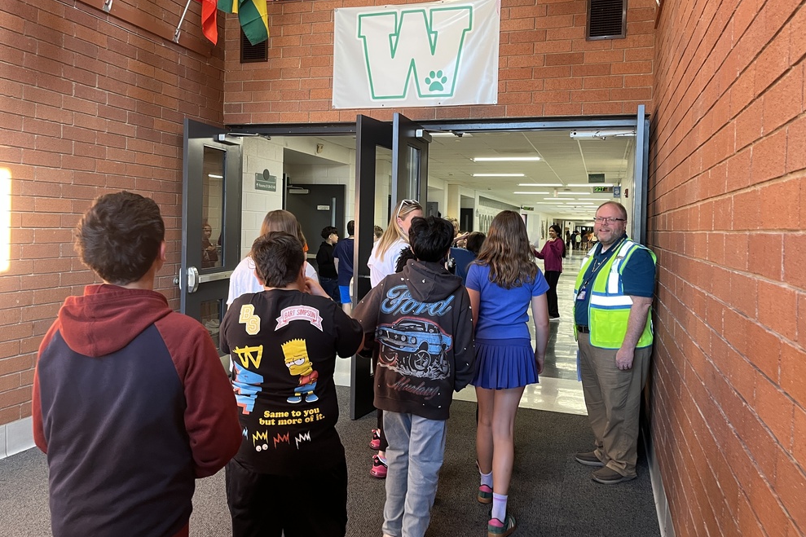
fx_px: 627
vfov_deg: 46.3
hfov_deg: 65.5
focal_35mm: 28
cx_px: 390
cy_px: 231
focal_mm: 5.1
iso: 160
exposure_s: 1/60
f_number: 1.6
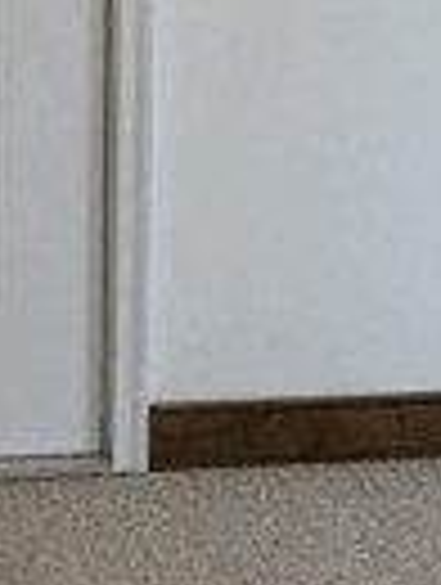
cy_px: -81
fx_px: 2895
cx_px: 32
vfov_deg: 11.4
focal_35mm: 171
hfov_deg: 8.7
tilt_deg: -10.9
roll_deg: -1.0
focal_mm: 4.15
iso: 40
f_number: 2.2
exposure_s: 1/30
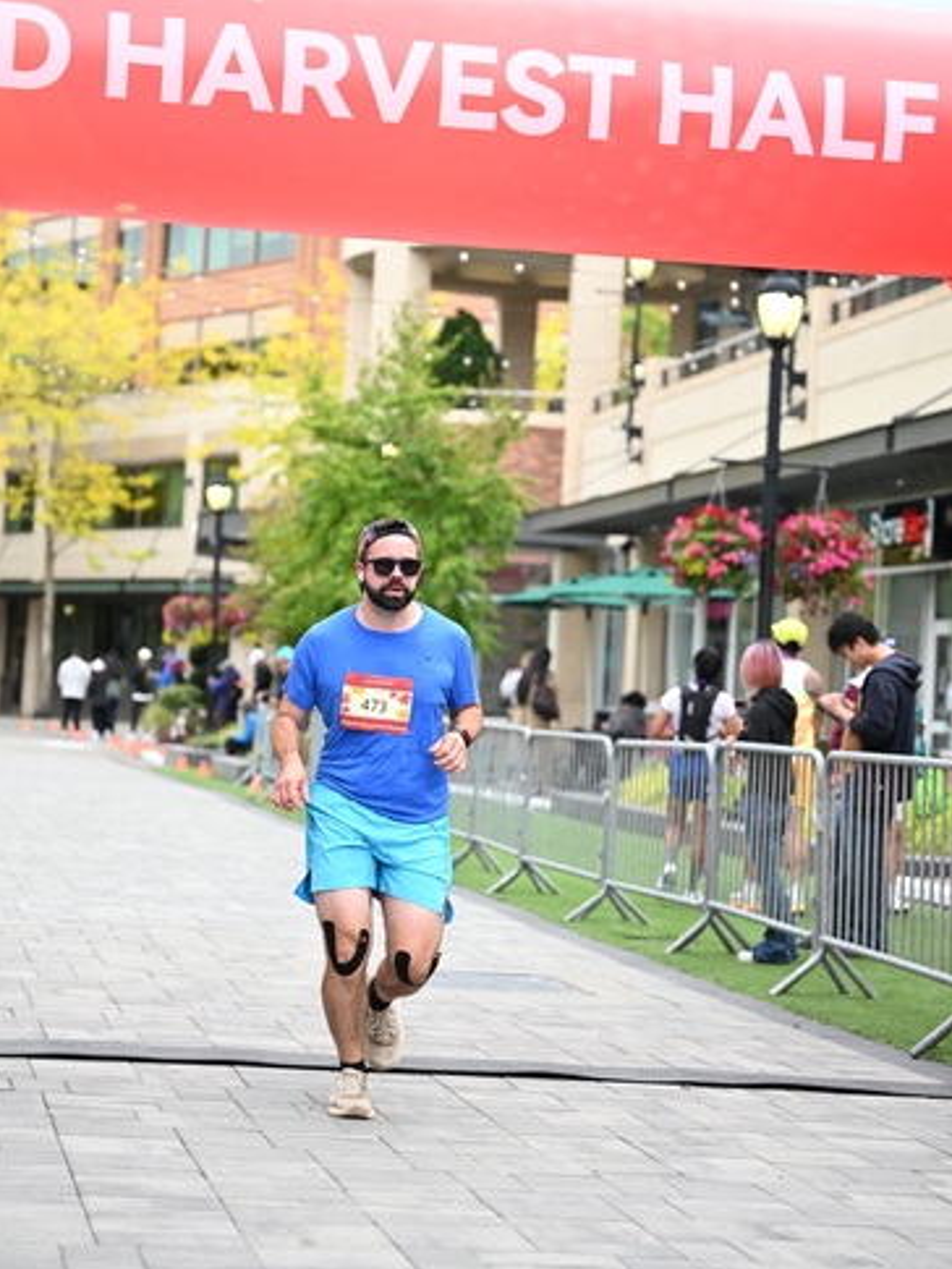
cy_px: 570
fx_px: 3115
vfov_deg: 23.0
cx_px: 475
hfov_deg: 17.4
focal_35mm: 85
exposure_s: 1/1600
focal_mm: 78
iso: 640
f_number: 2.8
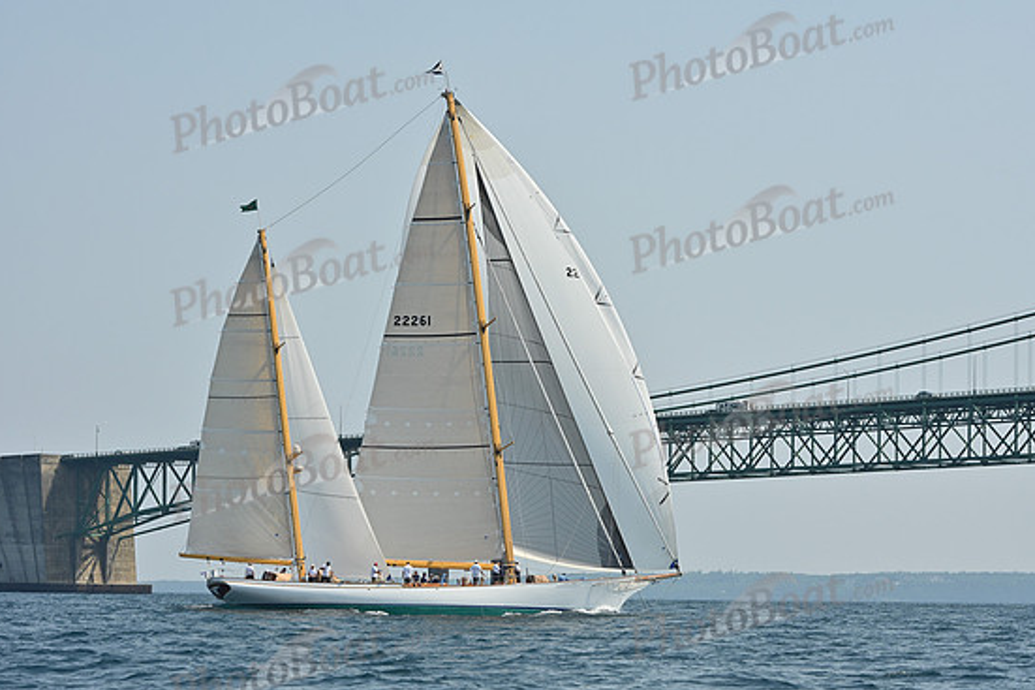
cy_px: 349
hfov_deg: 17.4
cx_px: 533
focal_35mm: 118
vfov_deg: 11.6
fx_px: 3391
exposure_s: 1/1250
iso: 320
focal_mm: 112
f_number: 10
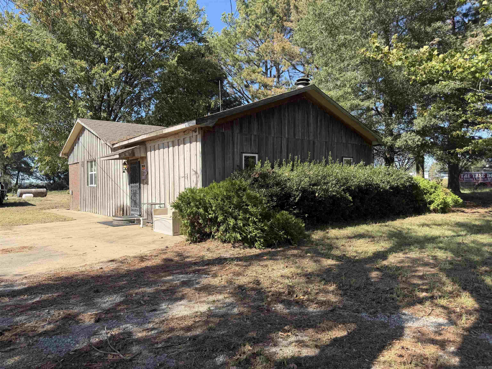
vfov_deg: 56.8
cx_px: 246
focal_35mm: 24
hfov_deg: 71.6
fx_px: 341
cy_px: 184
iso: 80
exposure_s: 1/1585
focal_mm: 6.76
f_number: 1.78
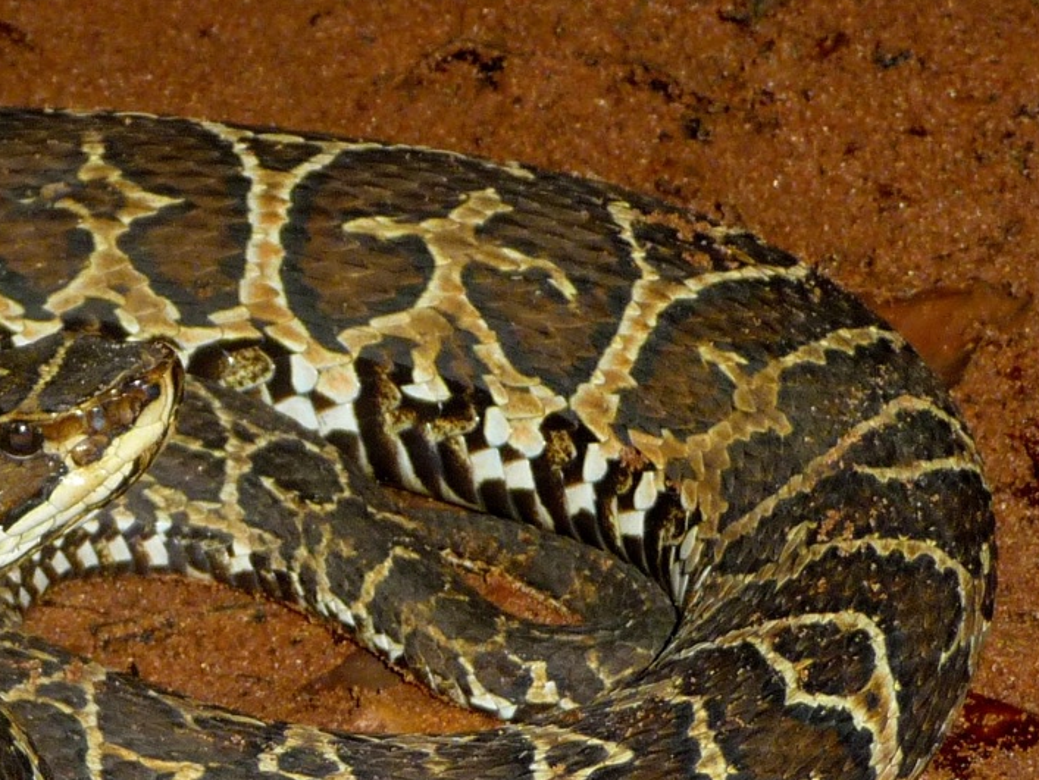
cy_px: 690
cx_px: 62
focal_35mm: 190
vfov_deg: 7.8
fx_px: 5706
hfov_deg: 10.3
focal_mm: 16.3
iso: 160
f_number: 4.7
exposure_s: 1/40
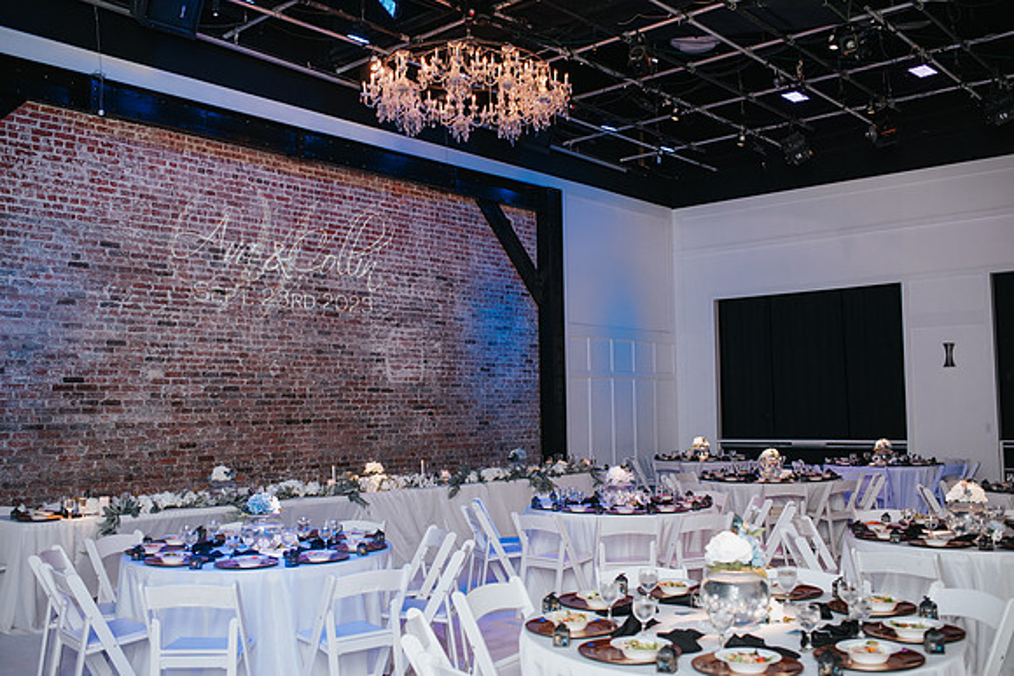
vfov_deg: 37.9
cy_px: 338
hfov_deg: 54.4
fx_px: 986
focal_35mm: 35
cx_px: 507
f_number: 2.8
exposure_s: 1/200
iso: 1000
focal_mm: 35
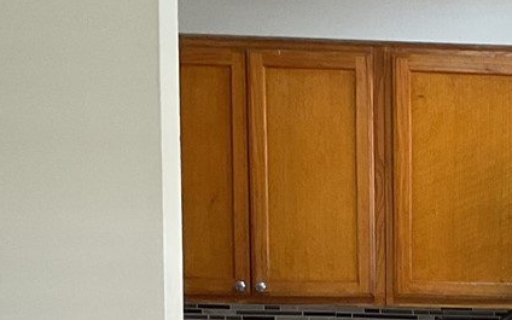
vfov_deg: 11.0
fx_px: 1619
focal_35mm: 116
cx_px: 699
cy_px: 413
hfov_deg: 16.8
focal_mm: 3
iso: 80
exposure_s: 1/60
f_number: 1.8
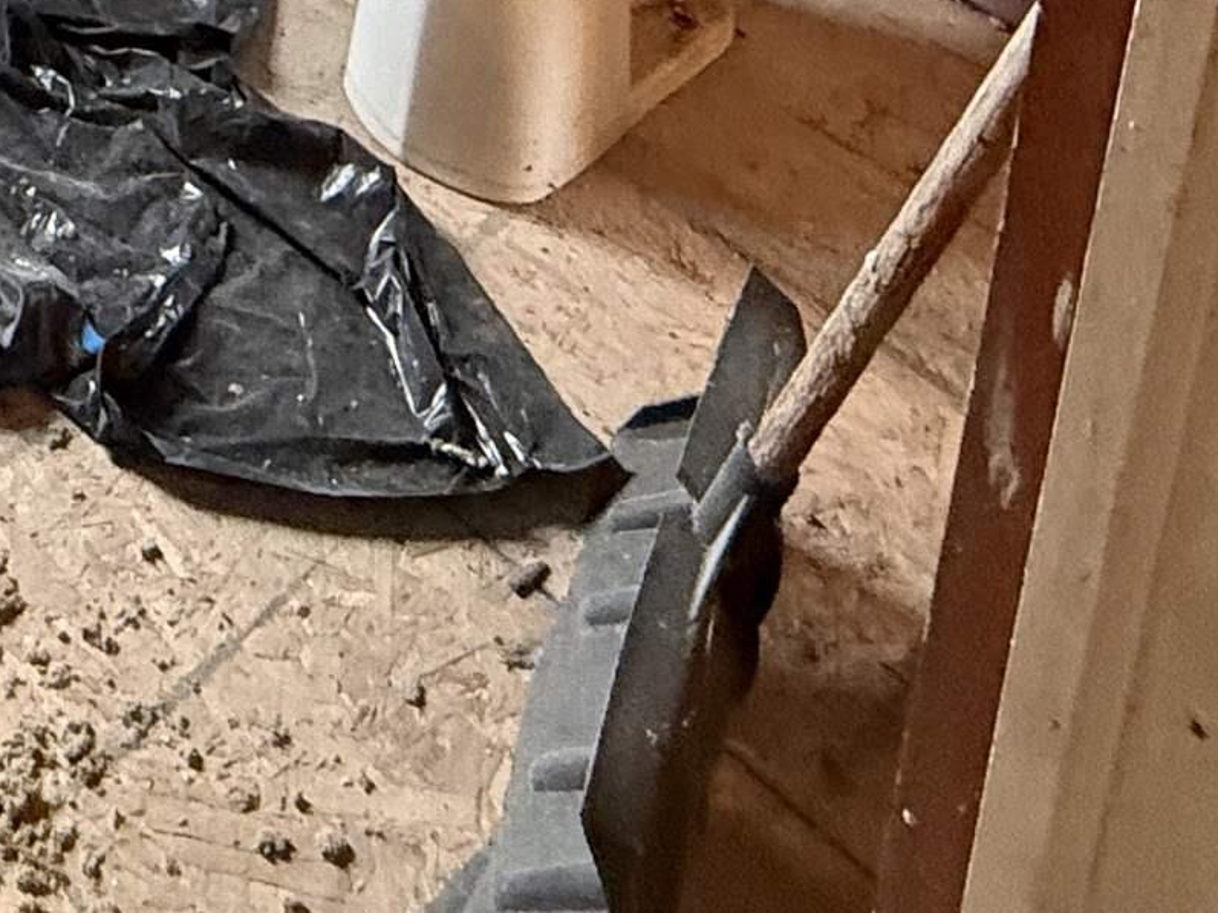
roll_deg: -1.5
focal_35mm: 54
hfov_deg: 32.2
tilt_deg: -12.3
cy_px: -843
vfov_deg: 18.8
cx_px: -54
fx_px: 1900
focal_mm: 2.22
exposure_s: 1/60
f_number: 2.2
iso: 500
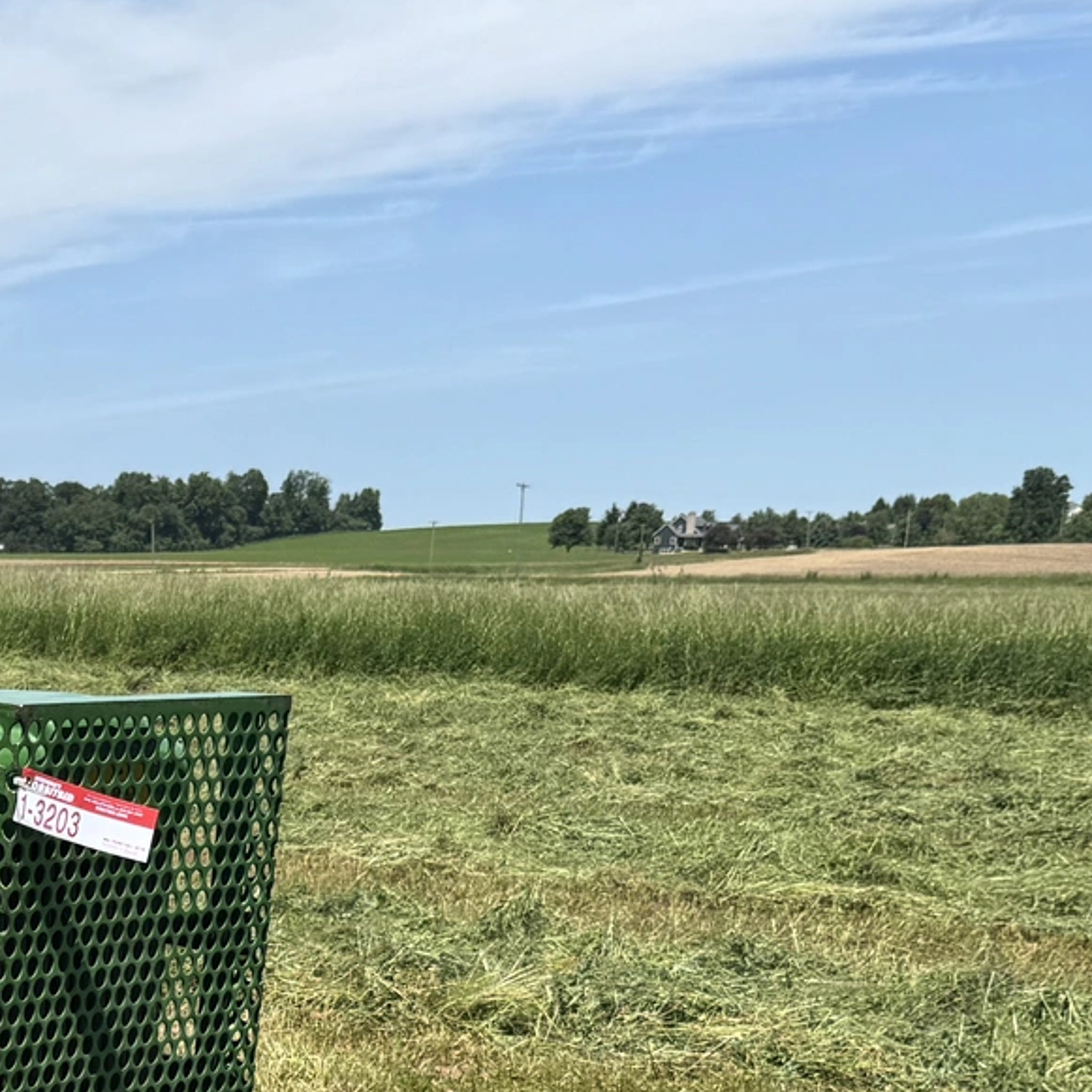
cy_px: 1393
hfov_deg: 21.7
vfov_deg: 21.5
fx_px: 2605
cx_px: -271
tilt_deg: -15.8
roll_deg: -3.5
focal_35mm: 73
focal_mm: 6.76
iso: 80
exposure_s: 1/3802
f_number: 1.78
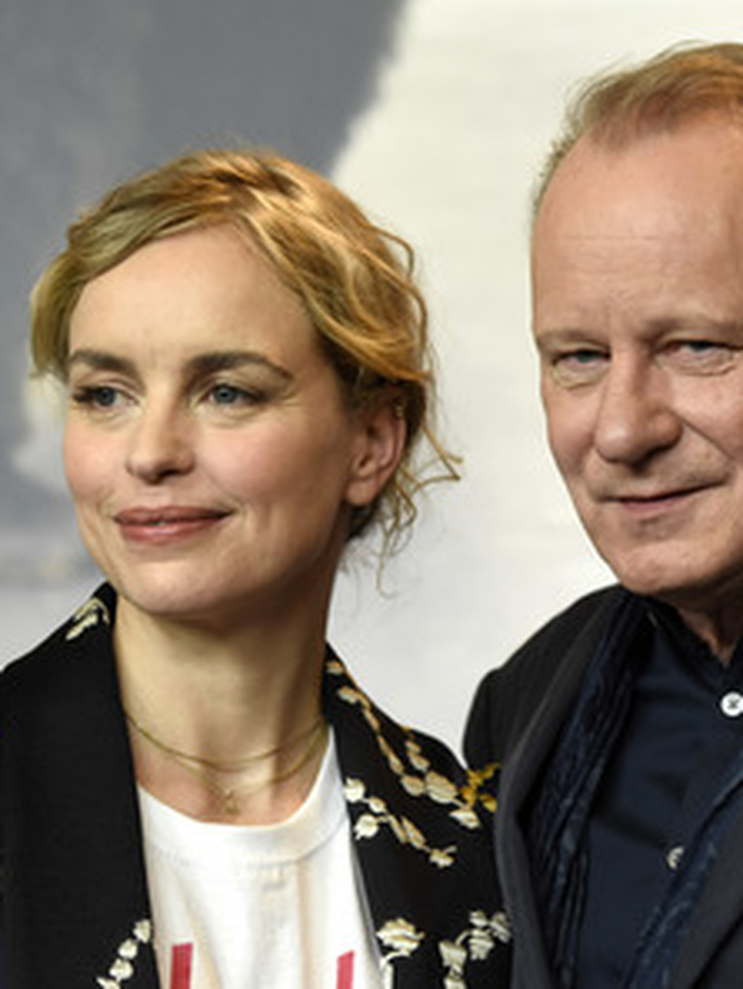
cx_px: 478
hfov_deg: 6.8
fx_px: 6263
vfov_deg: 9.0
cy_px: 496
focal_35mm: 219
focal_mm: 100
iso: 1250
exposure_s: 1/400
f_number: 3.5
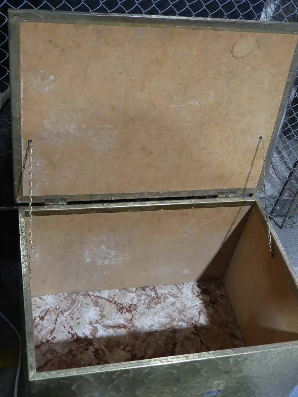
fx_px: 528
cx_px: 149
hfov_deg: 31.5
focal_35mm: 46
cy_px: 198
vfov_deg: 41.2
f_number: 5.1
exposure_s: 1/60
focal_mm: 23
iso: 1600
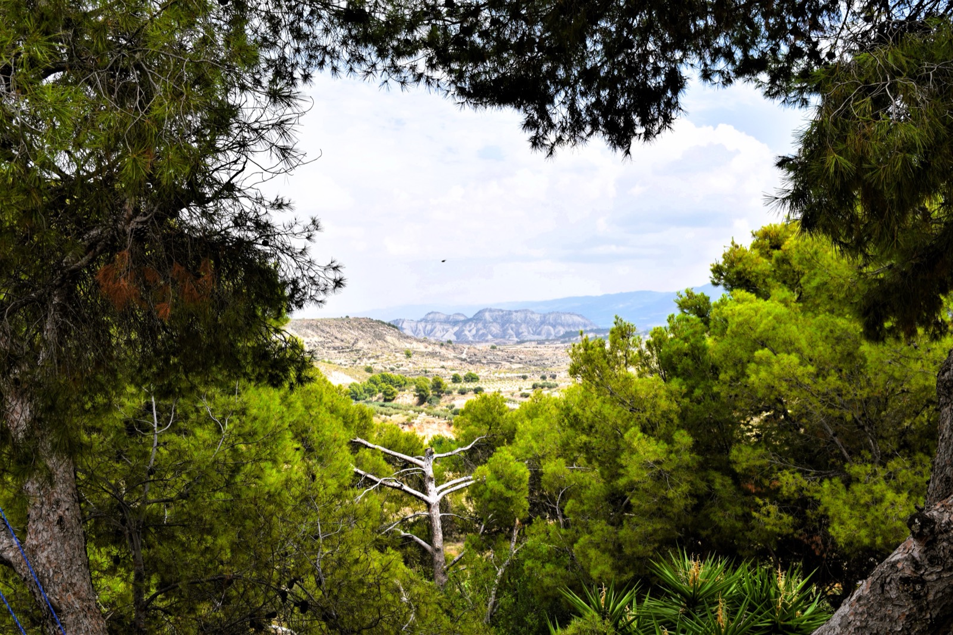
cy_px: 318
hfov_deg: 43.6
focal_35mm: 45
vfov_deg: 29.9
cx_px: 476
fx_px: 1191
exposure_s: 1/400
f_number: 10
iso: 200
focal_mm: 30
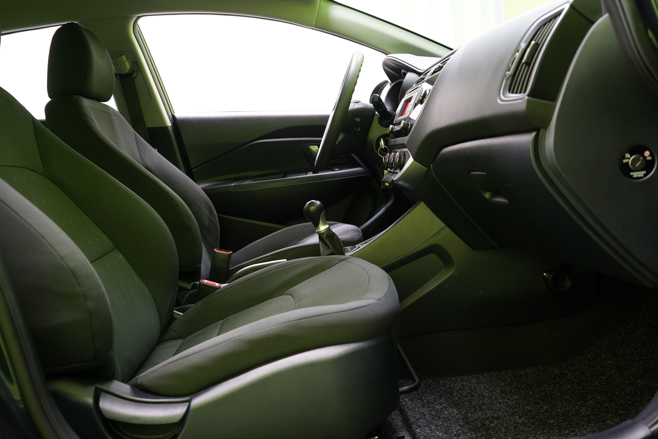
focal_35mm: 30
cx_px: 329
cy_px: 220
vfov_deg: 43.6
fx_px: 548
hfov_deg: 61.9
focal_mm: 30
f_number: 5
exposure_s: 1/20
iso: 2000
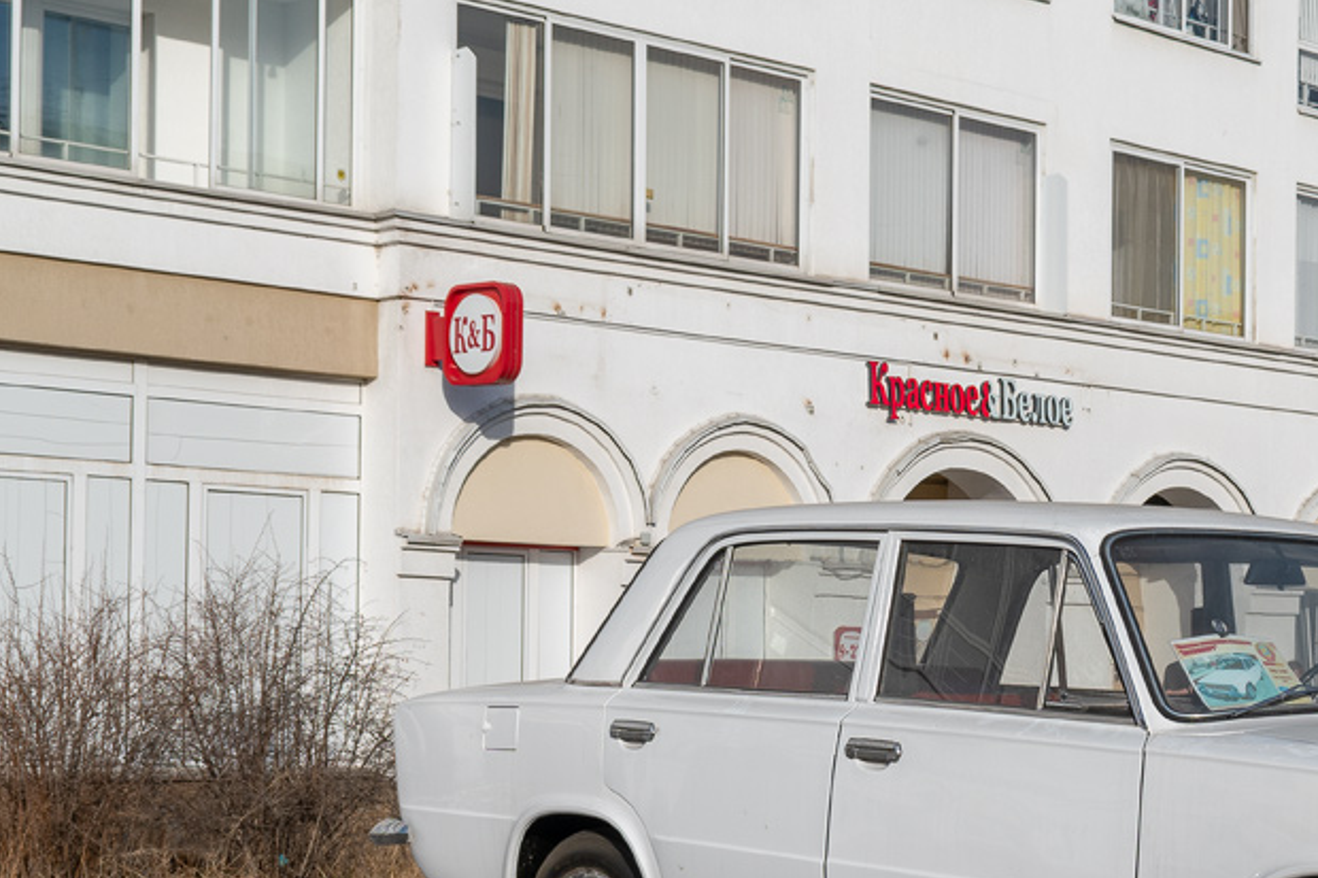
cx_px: 1207
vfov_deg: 22.2
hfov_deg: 31.3
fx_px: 2231
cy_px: 595
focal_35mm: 61
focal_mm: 21
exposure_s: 1/320
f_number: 9
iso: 100
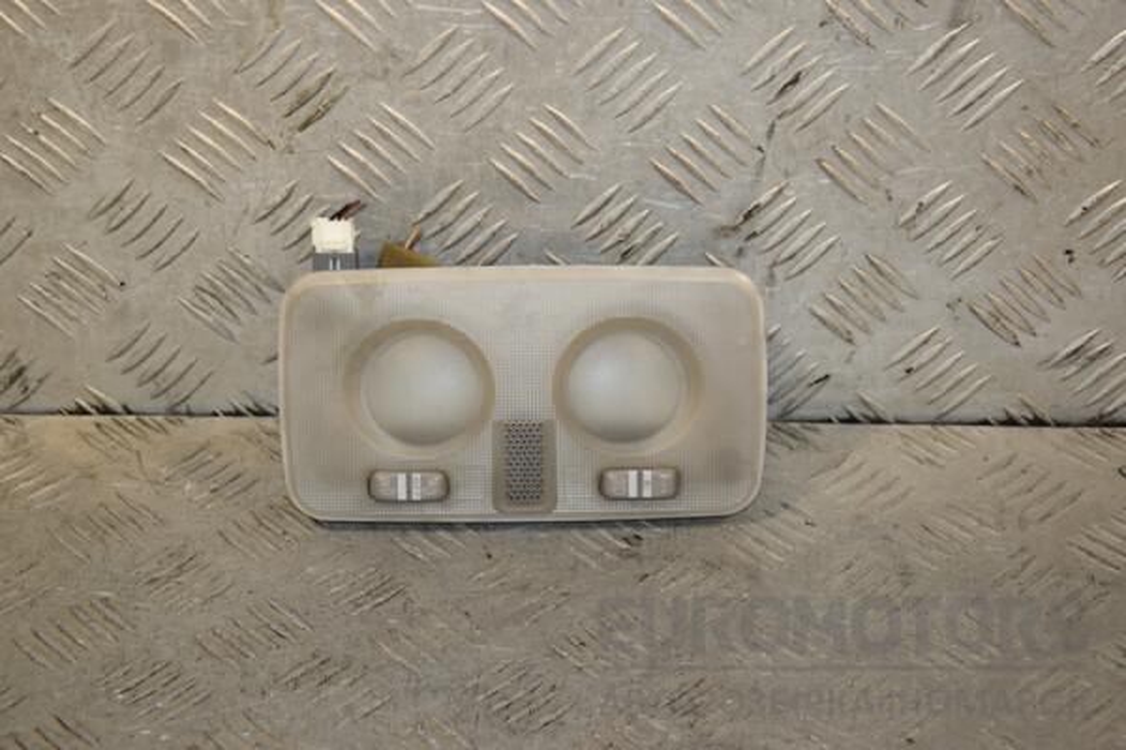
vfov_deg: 15.7
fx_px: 2721
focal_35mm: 87
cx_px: 563
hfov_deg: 23.4
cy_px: 375
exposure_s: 1/200
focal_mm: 58
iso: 800
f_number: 6.3
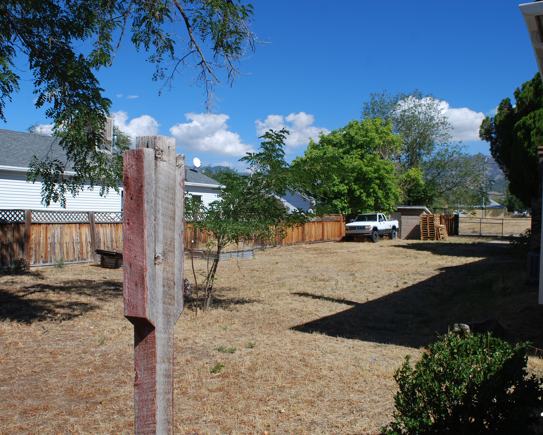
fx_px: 498
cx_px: 252
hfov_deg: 57.1
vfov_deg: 47.1
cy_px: 218
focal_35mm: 31
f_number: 8
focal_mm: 18
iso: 100
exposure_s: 1/250
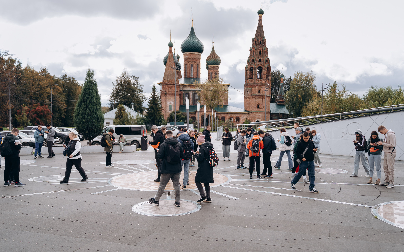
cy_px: 136
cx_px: 207
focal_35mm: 30
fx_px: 334
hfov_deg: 62.3
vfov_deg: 41.3
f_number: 2.8
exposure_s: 1/500
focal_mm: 29
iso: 100
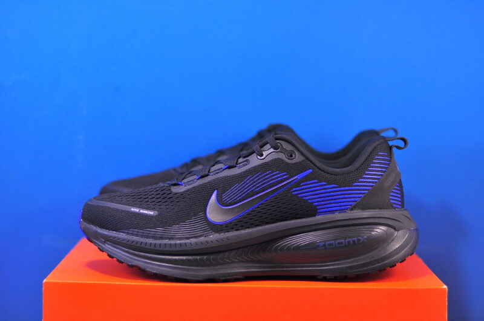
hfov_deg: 27.0
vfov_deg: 18.1
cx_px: 242
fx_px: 1007
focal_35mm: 75
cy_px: 160
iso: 250
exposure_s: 1/320
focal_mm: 50
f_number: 2
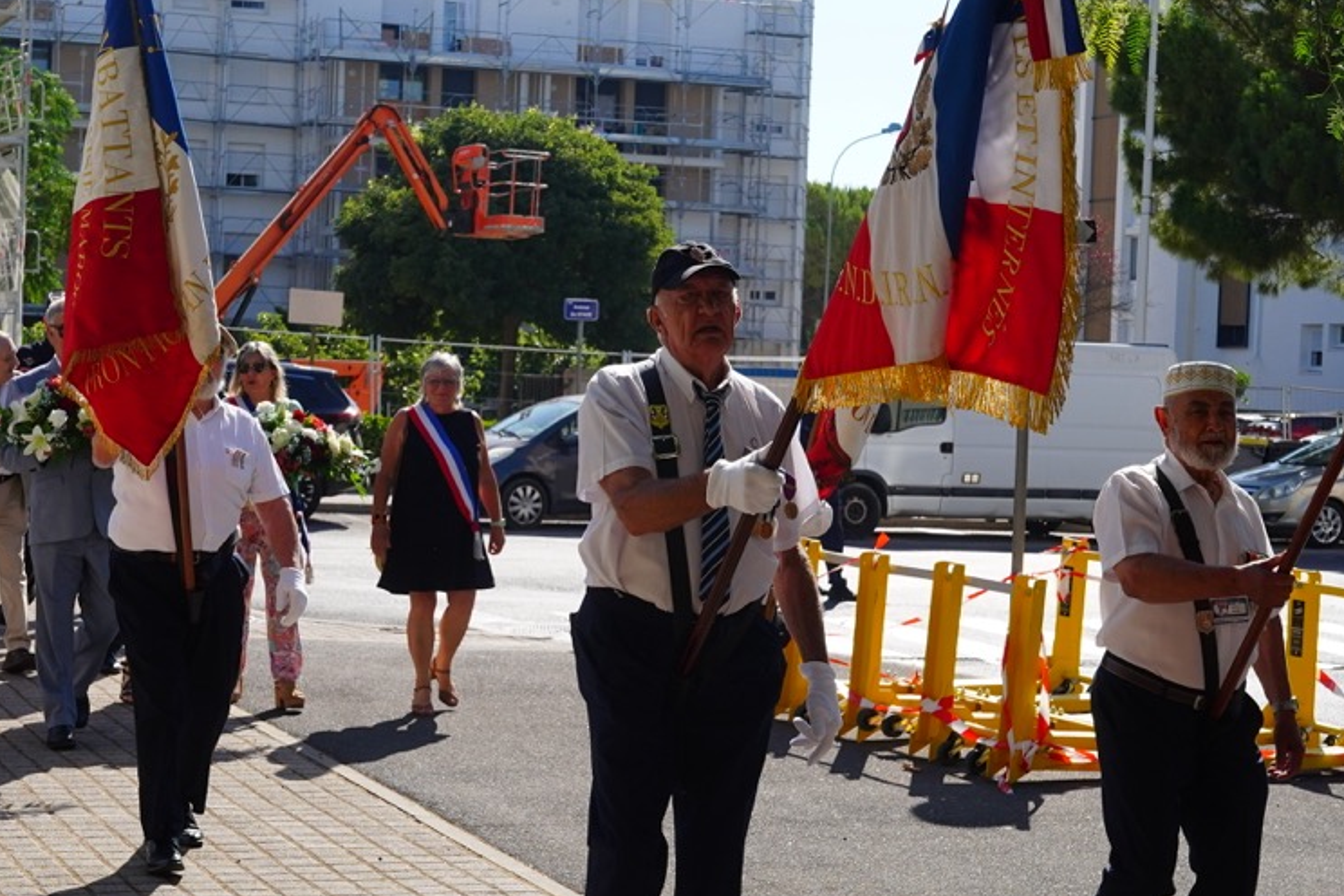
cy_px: 480
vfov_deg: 18.4
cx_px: 571
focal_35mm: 74
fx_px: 2762
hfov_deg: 27.3
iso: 800
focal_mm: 43
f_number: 8
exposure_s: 1/1600
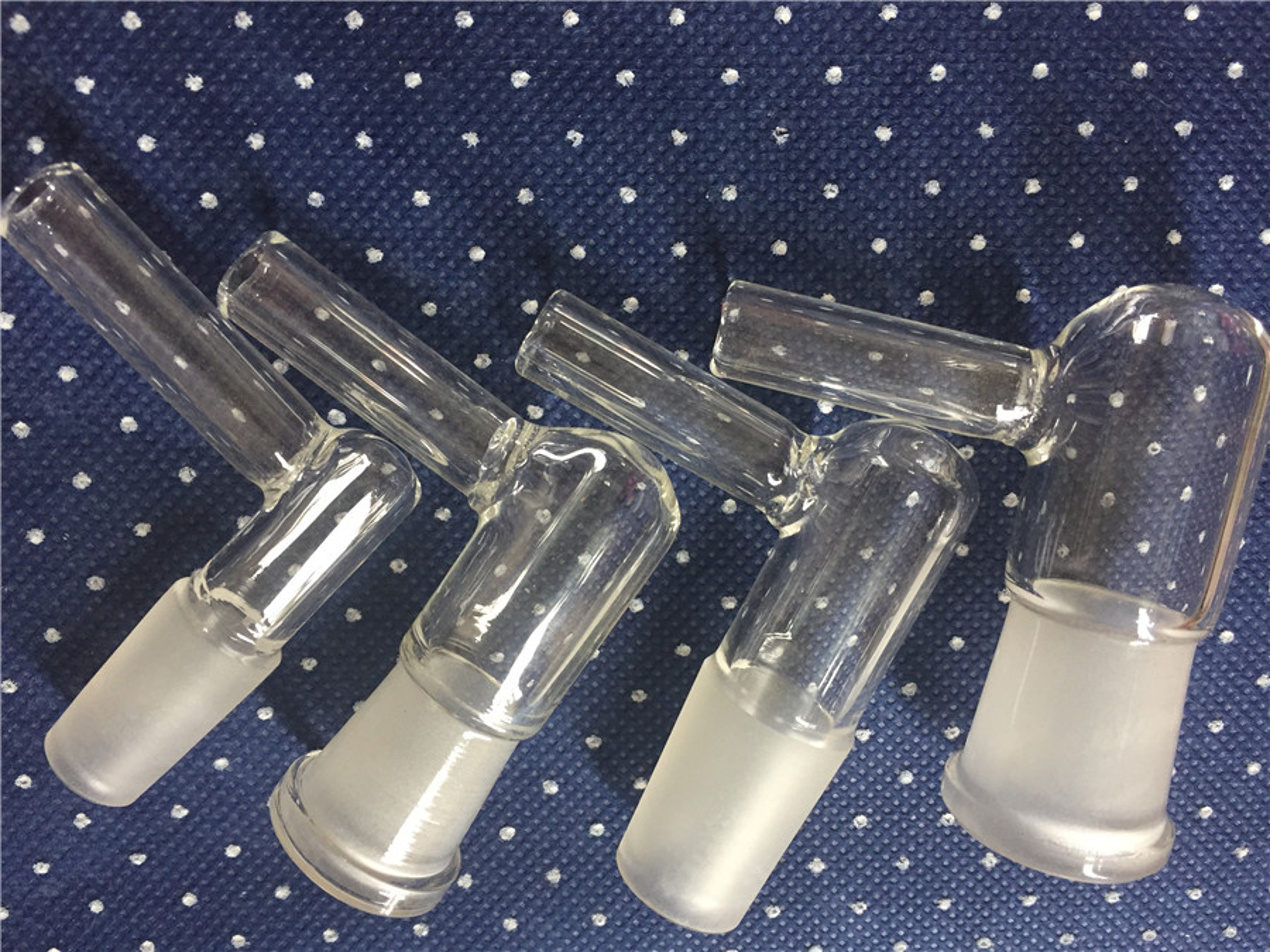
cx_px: 635
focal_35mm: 29
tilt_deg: -78.0
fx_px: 1064
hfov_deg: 61.7
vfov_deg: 48.2
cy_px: 476
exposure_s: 1/33
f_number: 2.2
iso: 160
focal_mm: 4.15
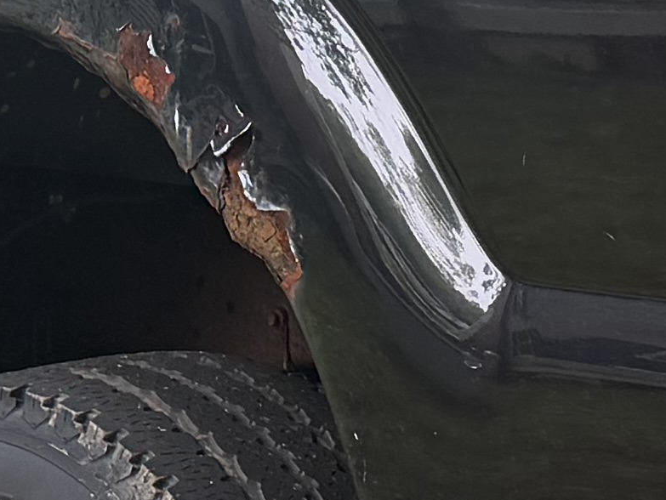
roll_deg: +0.4
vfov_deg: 8.4
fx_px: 3368
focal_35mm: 175
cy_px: -47
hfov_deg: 11.2
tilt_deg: -3.1
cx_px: 671
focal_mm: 6.76
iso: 160
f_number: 1.78
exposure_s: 1/222
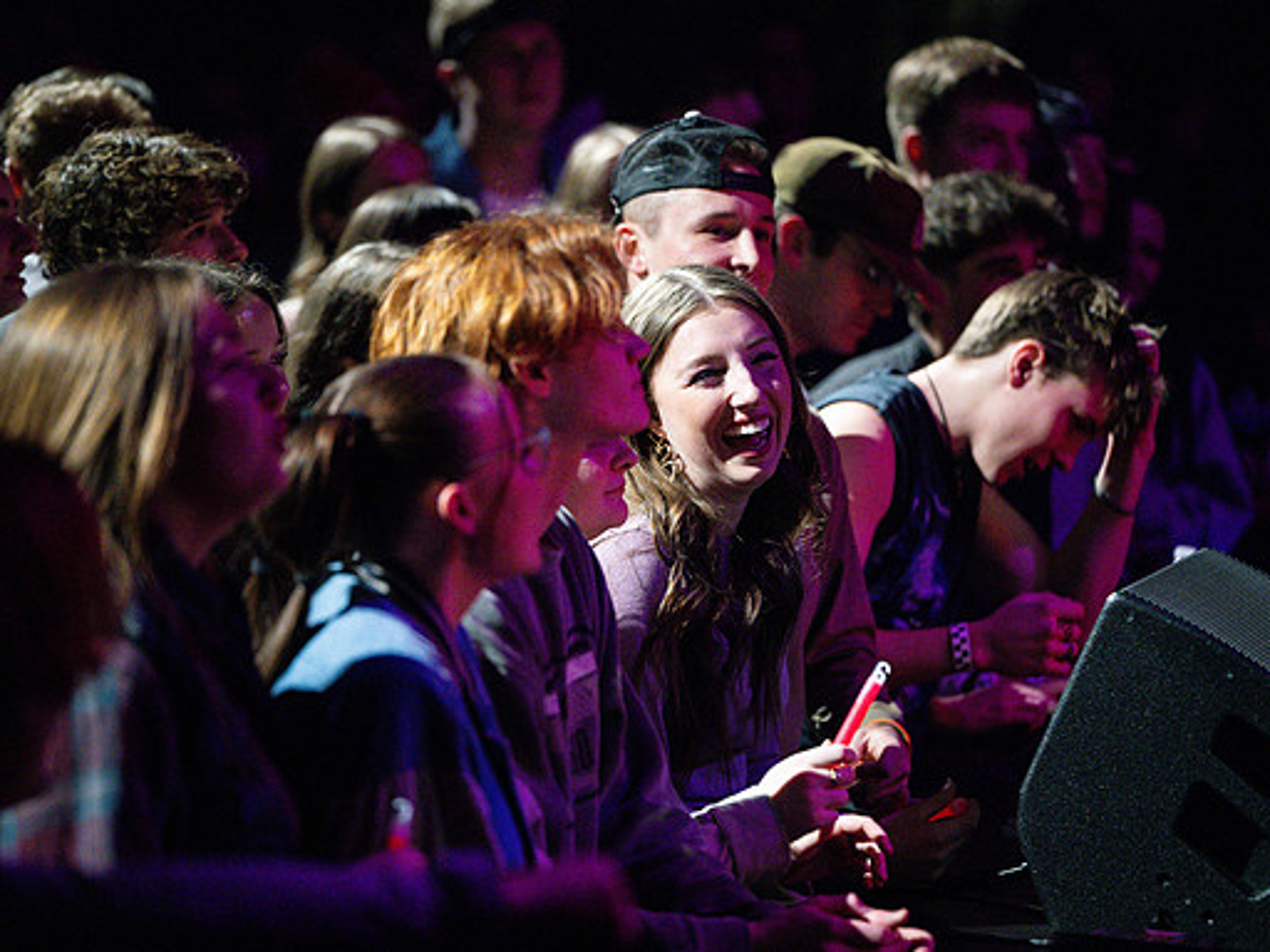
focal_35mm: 196
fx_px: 7191
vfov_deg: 7.6
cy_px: 475
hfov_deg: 10.1
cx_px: 578
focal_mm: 180
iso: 6400
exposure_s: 1/500
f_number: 2.8
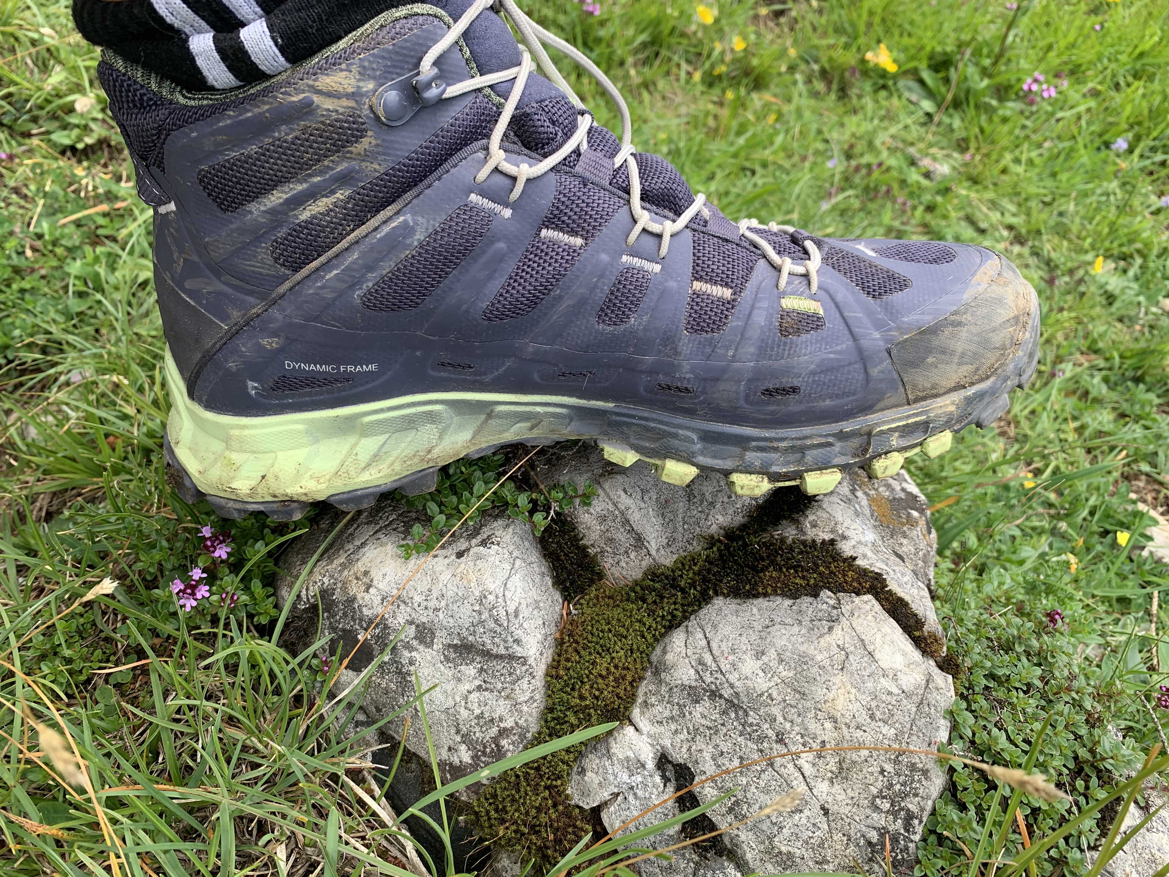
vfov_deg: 53.1
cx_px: 584
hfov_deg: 67.3
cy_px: 438
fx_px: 878
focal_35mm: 26
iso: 25
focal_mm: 4.25
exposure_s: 1/396
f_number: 1.8
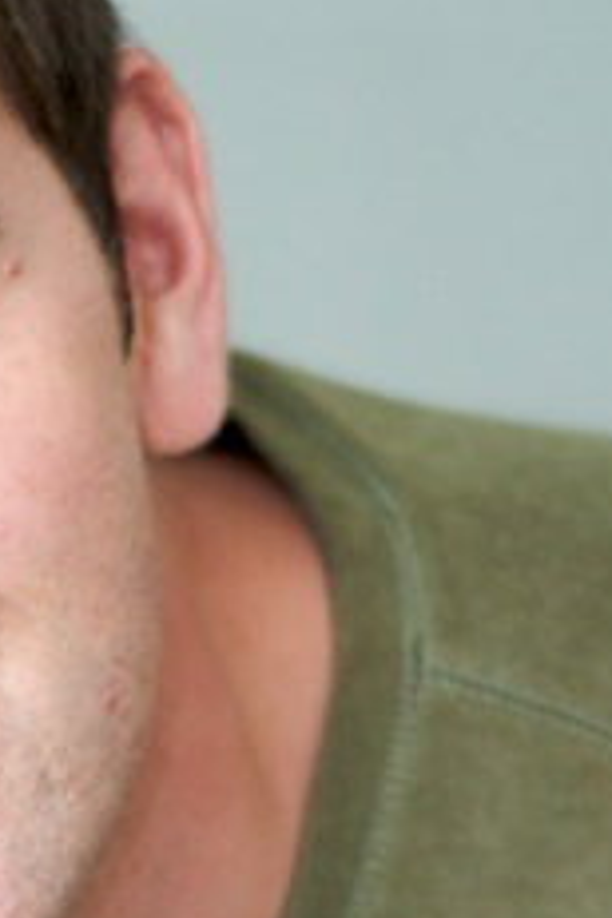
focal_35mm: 208
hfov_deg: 6.5
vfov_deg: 9.8
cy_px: 970
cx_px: -197
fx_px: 5304
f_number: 1.8
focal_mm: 50
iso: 400
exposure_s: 1/200
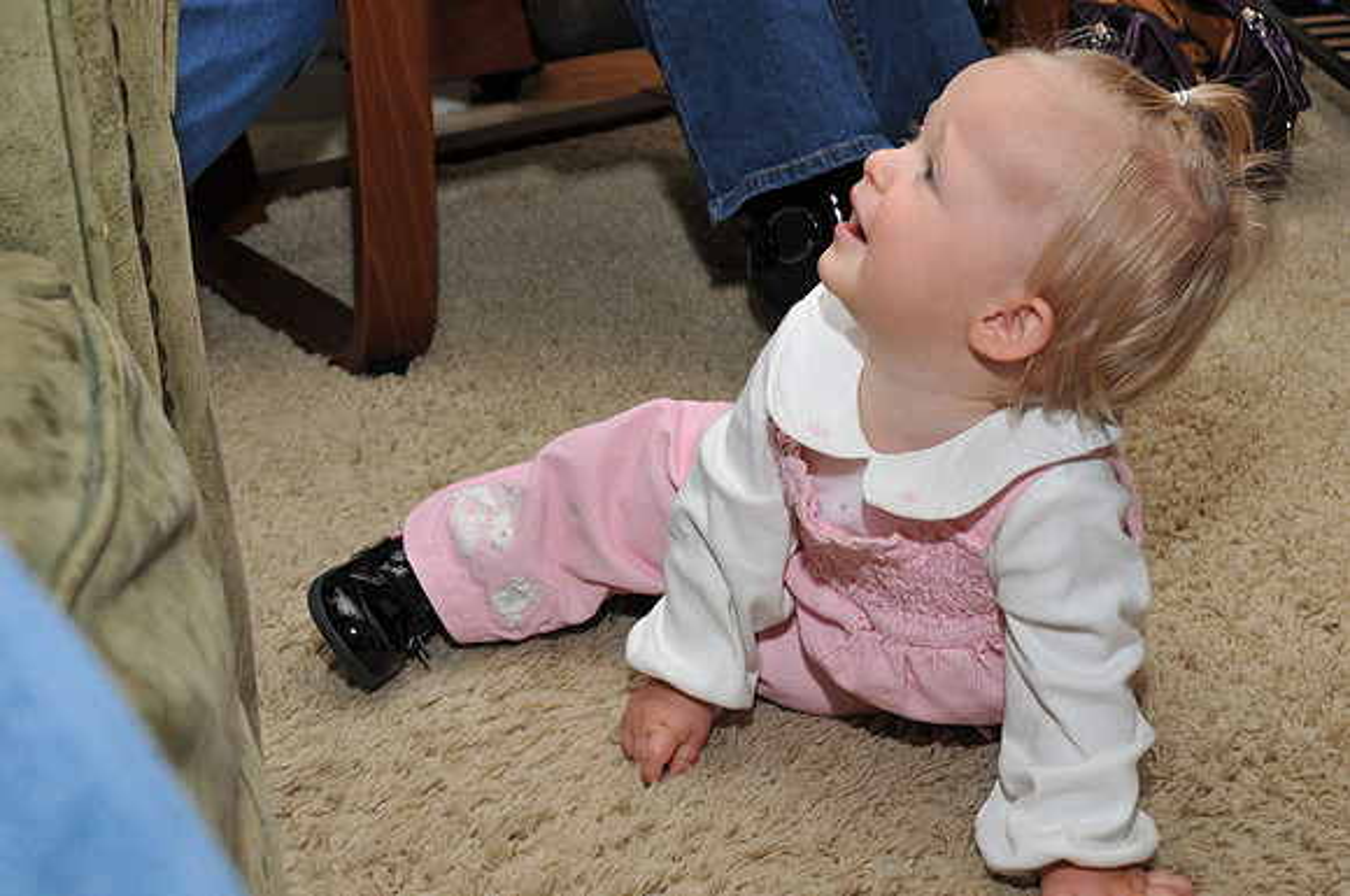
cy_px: 448
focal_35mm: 69
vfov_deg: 19.7
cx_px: 675
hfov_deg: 29.3
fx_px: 2584
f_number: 8
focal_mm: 46
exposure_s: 1/80
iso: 400
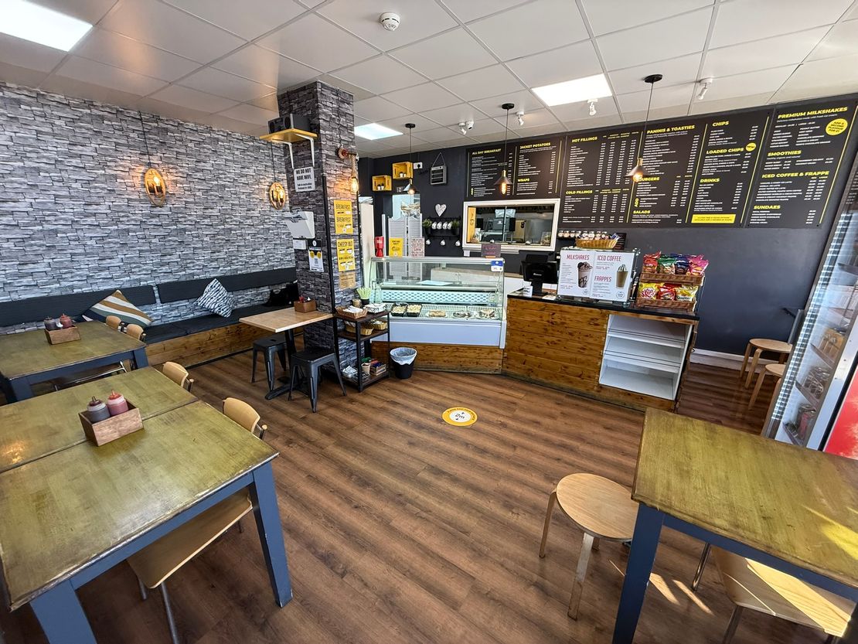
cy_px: 322
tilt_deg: -14.7
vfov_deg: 85.7
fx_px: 347
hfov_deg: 102.1
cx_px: 429
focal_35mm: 14
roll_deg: -0.3
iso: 200
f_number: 2.2
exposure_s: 1/100
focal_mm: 2.22
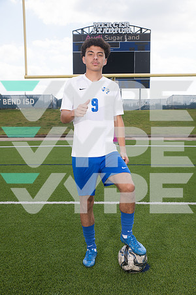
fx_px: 327
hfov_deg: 33.4
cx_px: 98
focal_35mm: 40
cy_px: 148
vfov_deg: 48.5
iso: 125
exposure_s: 1/320
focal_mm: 40
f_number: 7.1
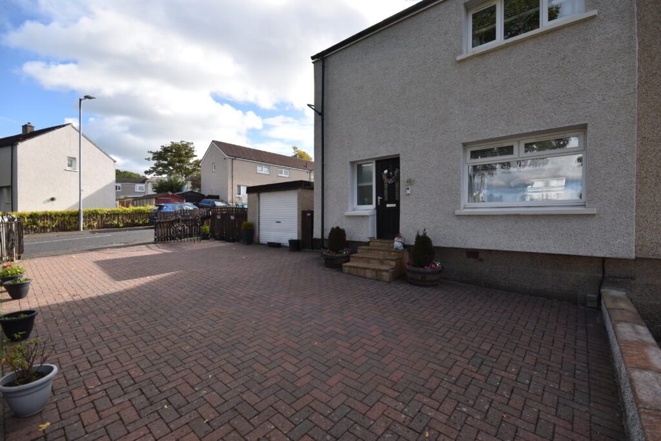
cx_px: 330
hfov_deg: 100.4
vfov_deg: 77.3
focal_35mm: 15
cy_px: 220
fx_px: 275
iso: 250
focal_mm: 10
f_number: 8
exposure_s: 1/250
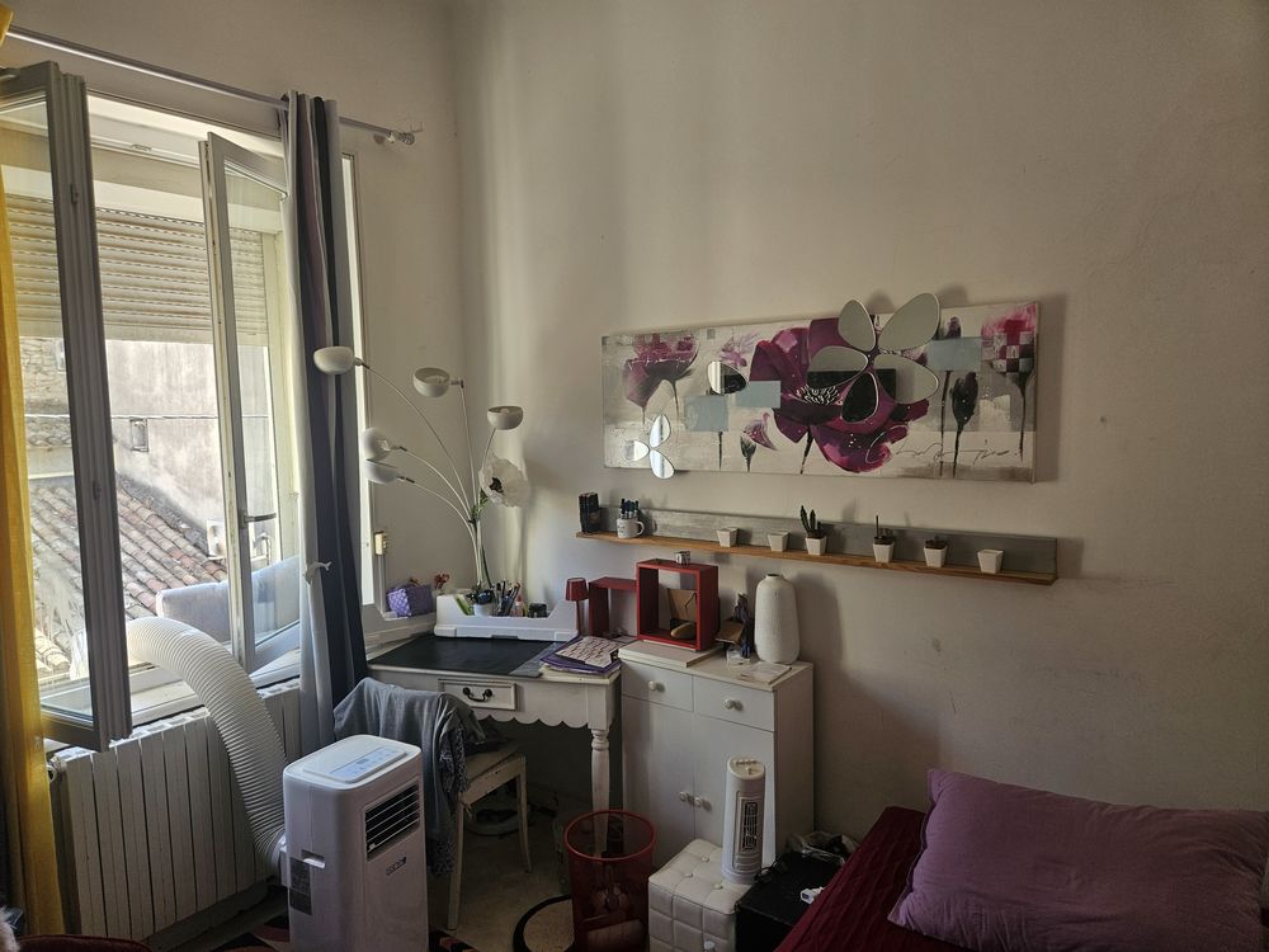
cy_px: 476
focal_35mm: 23
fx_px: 843
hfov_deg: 73.9
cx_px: 634
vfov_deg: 58.9
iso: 64
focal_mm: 5.4
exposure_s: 1/207
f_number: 1.8
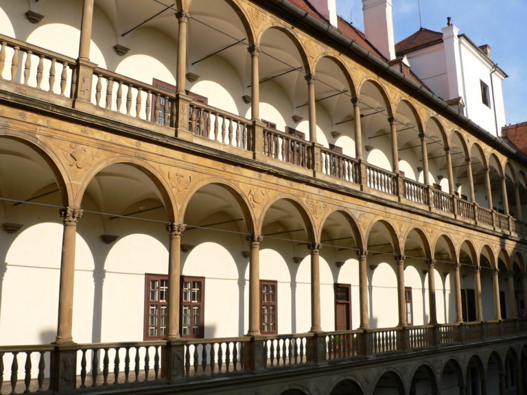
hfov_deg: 51.4
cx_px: 264
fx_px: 548
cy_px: 198
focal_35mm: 36
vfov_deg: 39.7
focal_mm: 6
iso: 80
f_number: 4.6
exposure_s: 1/400
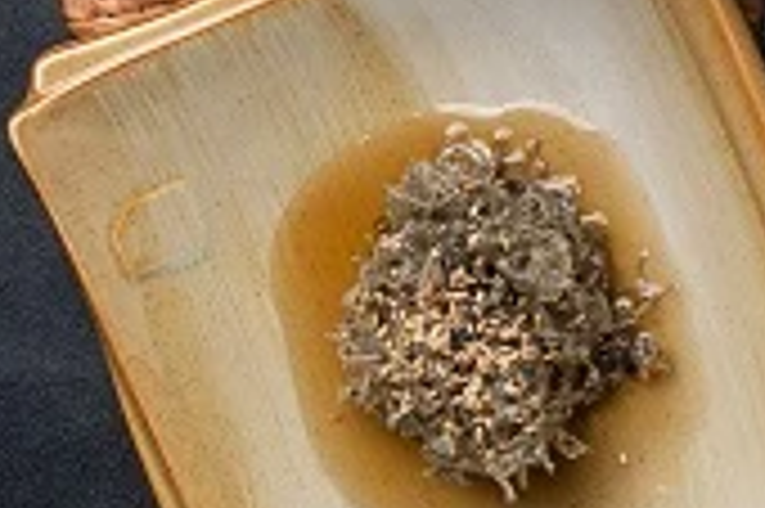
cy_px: -342
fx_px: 5095
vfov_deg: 5.6
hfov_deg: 8.1
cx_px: 1638
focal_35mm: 240
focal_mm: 53
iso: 200
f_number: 13
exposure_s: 1/125
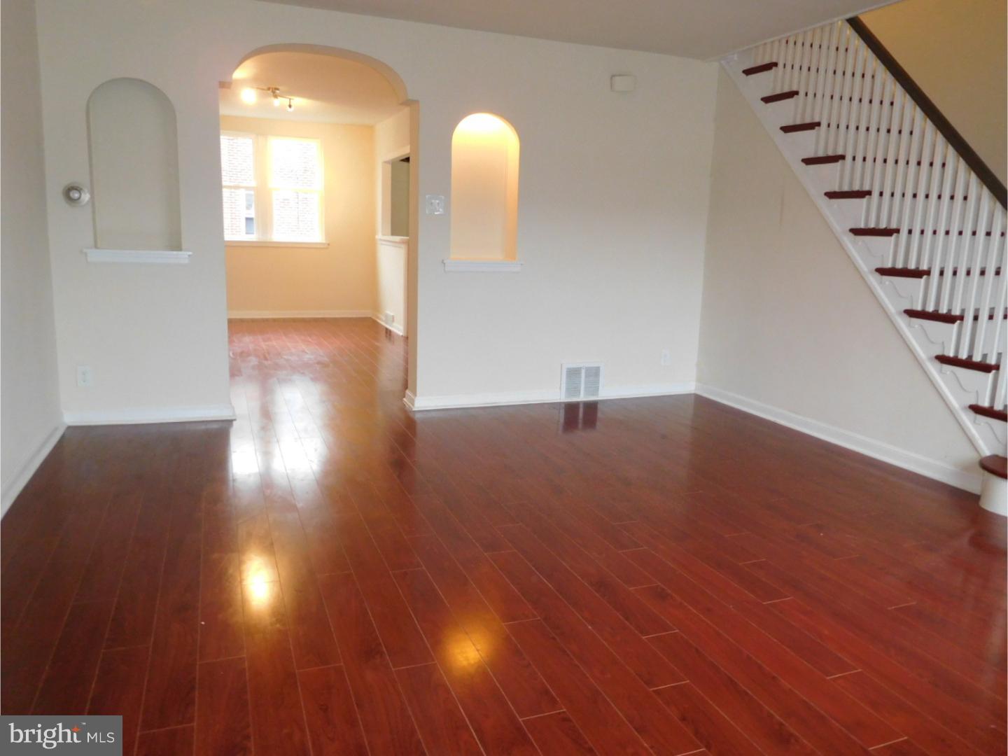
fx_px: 728
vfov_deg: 54.9
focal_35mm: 25
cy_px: 378
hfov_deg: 69.4
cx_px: 504
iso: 400
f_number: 3.4
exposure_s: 1/13
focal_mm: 4.5
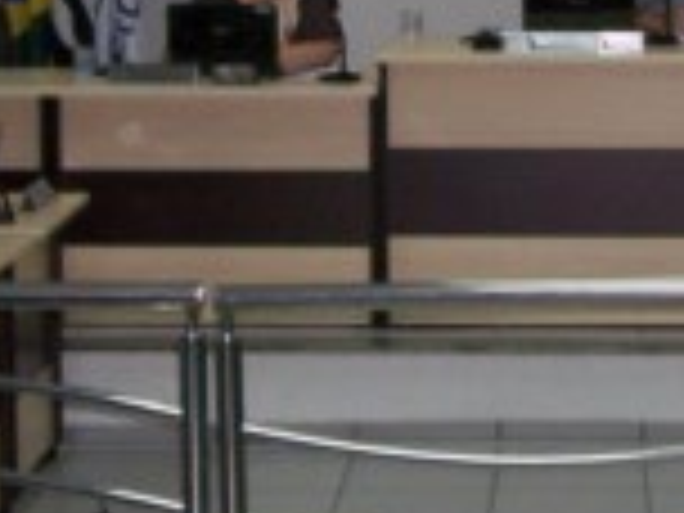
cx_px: 448
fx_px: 3162
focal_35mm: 160
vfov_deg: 9.2
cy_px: -68
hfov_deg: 12.3
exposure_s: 1/60
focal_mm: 6.3
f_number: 2.8
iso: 160
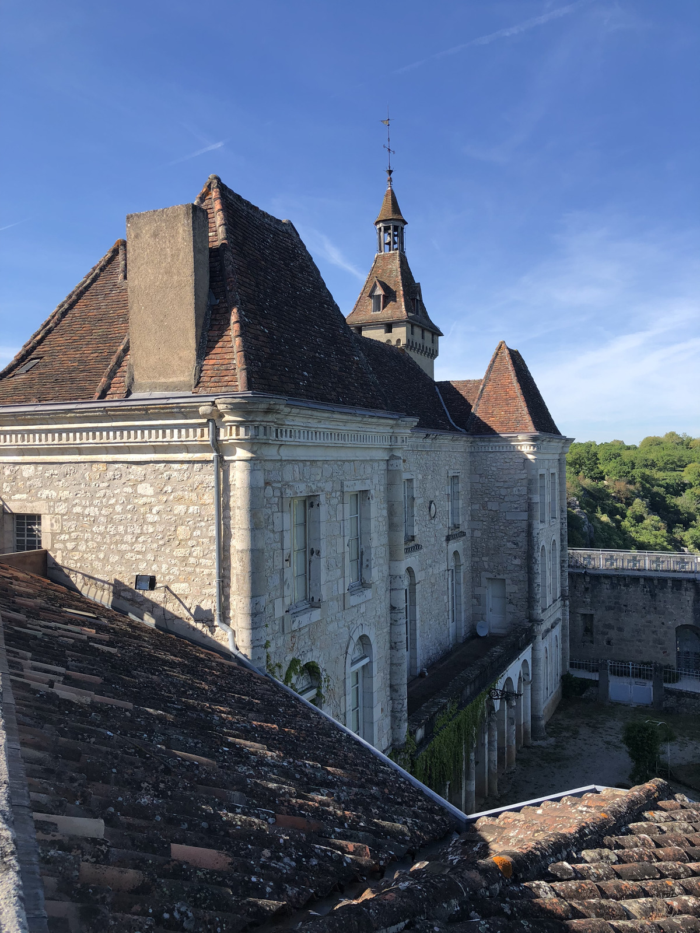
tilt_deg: +0.0
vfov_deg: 63.4
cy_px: 466
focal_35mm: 28
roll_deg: +1.5
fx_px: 755
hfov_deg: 49.7
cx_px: 350
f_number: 1.8
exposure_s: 1/1171
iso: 20
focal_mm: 4
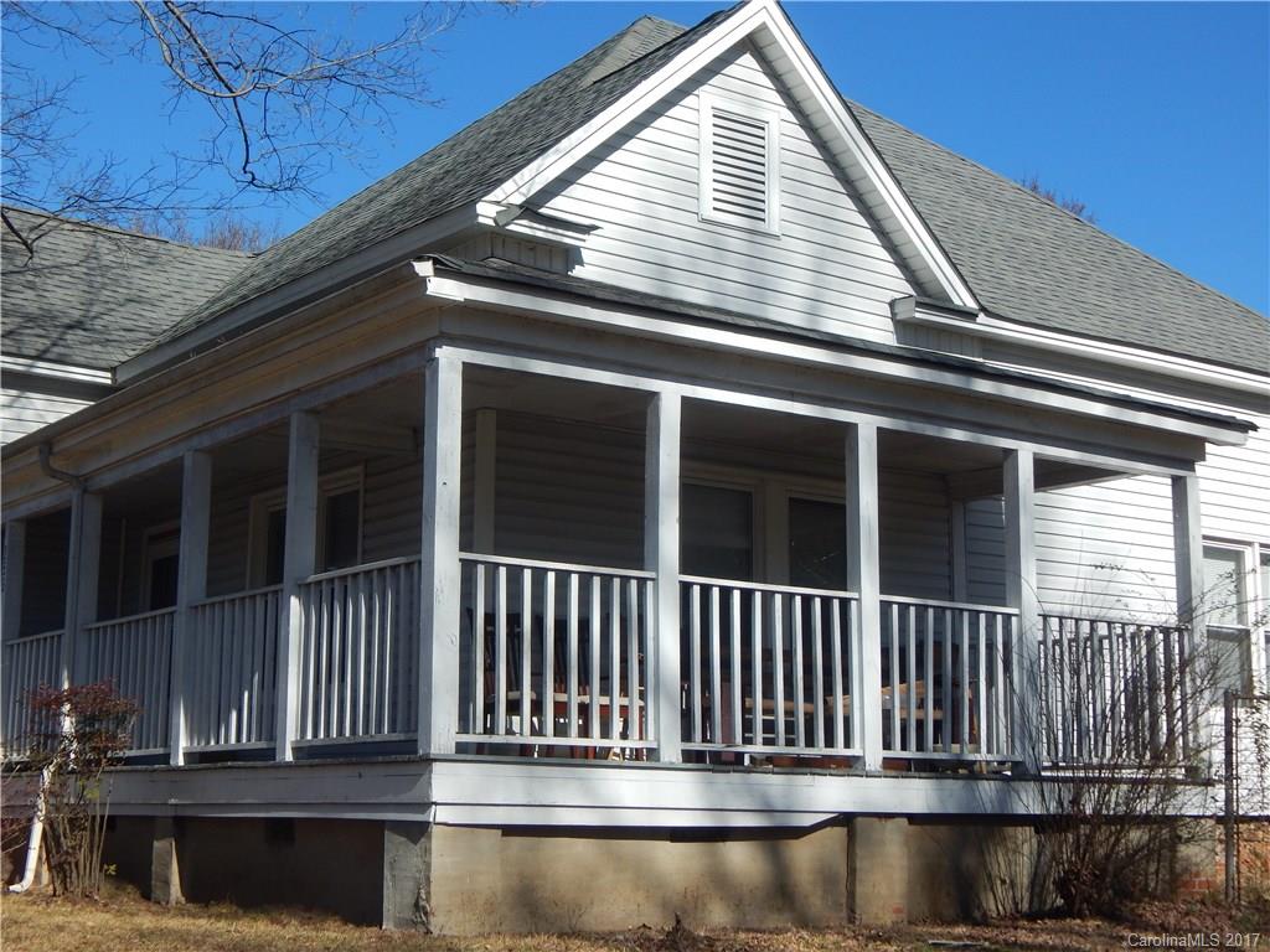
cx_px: 635
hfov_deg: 35.5
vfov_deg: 27.0
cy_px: 476
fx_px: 1981
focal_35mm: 54
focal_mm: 9.7
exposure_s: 1/400
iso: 125
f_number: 7.6
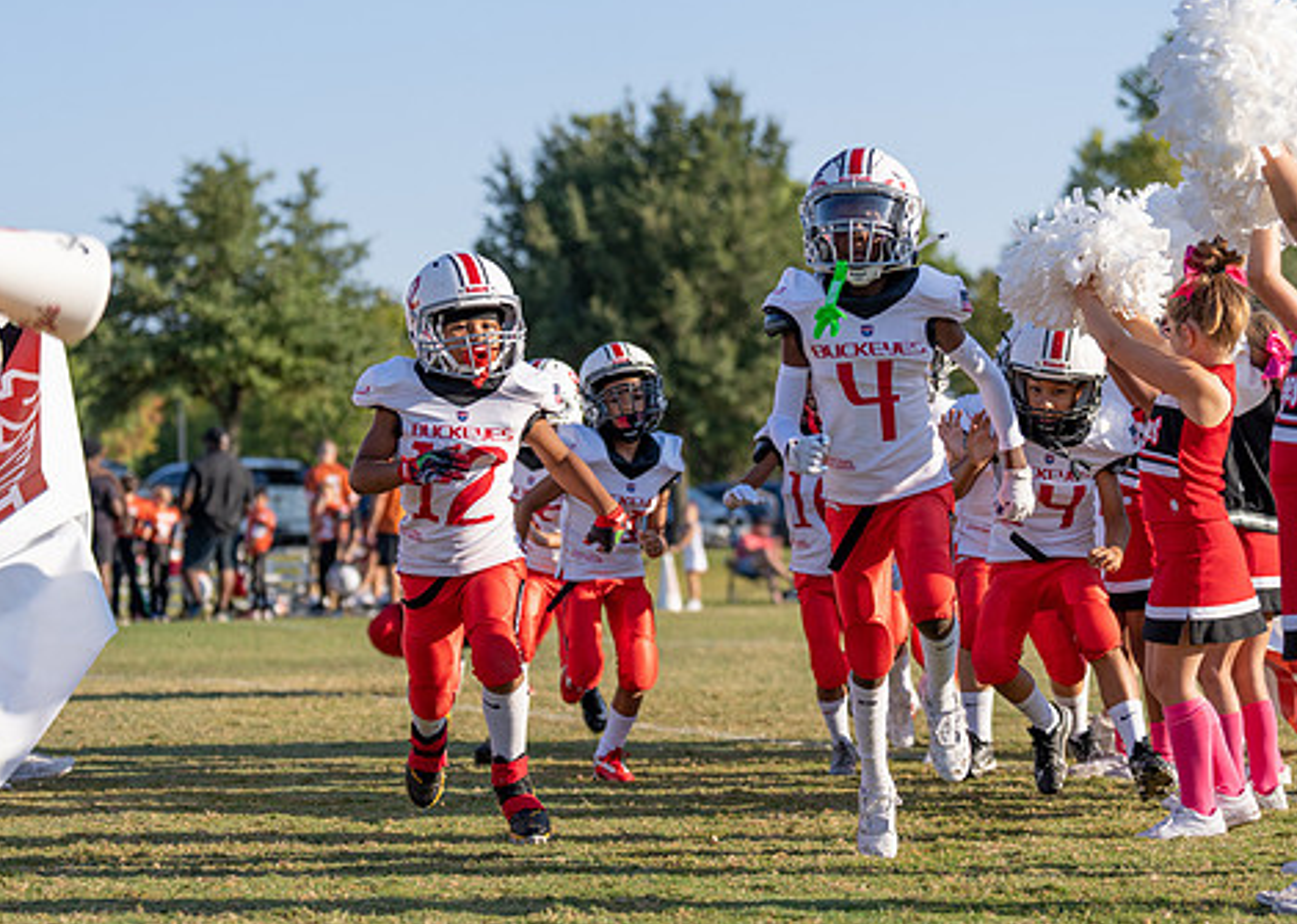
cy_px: 557
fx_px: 3571
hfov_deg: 20.6
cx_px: 596
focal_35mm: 97
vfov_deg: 14.7
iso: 100
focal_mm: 75
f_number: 2.8
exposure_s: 1/2000
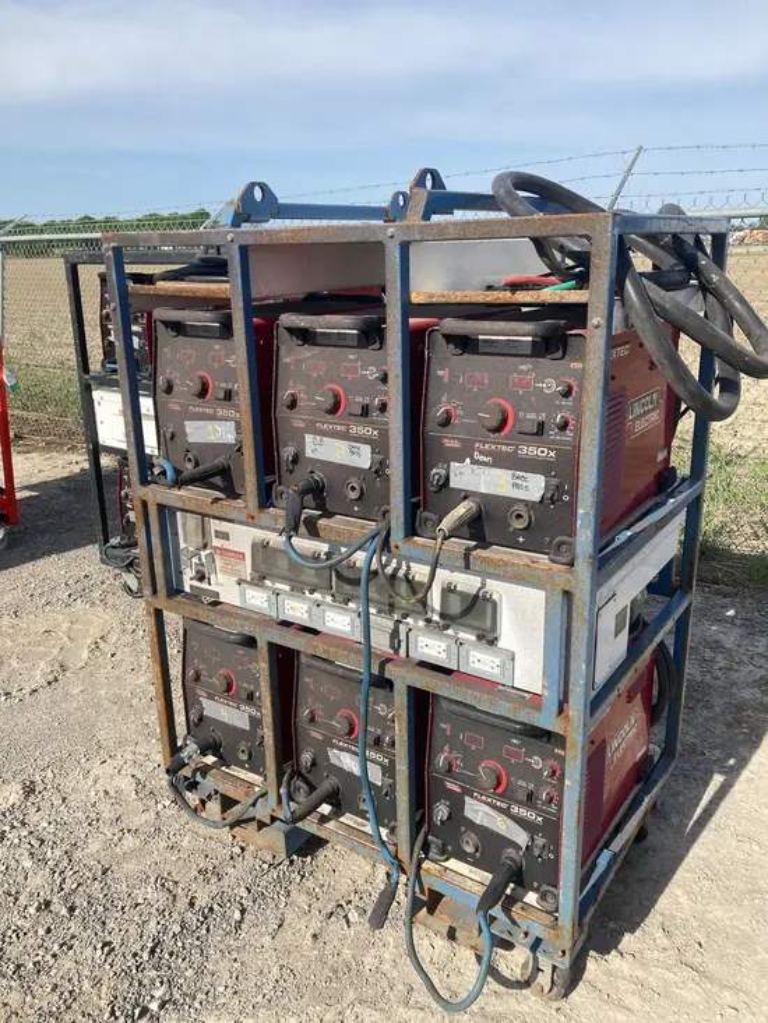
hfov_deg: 49.8
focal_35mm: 28
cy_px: 512
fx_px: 828
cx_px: 384
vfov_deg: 63.4
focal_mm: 3.99
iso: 20
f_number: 1.8
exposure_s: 1/1675
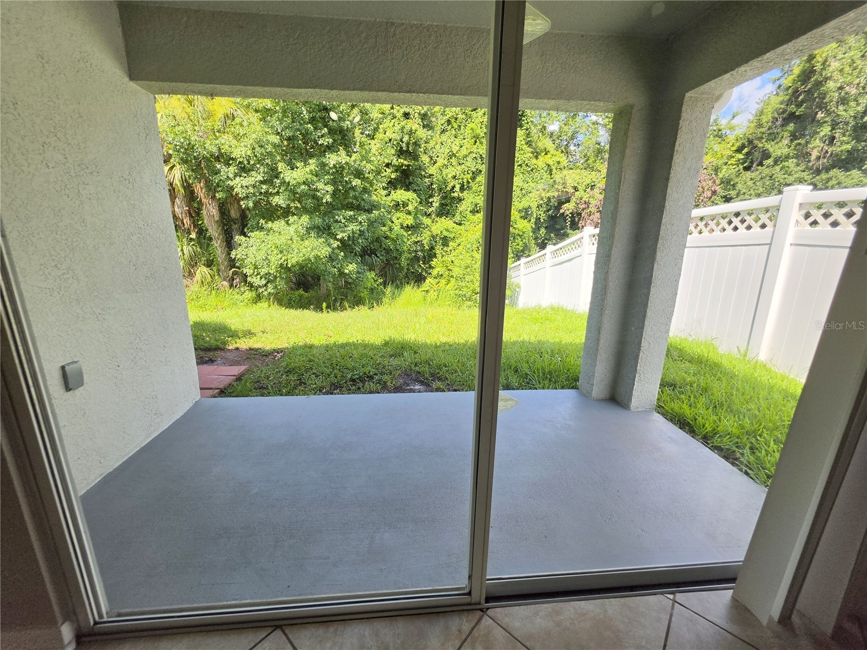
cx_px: 434
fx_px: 326
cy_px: 325
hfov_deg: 106.2
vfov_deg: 89.9
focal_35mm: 13
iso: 32
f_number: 1.9
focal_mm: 2.2
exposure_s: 1/1117
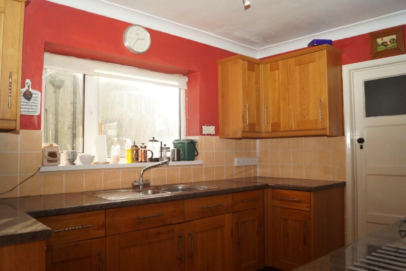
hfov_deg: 67.4
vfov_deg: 47.9
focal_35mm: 27
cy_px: 136
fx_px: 304
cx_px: 203
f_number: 3.5
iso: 100
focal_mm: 18
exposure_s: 1/125
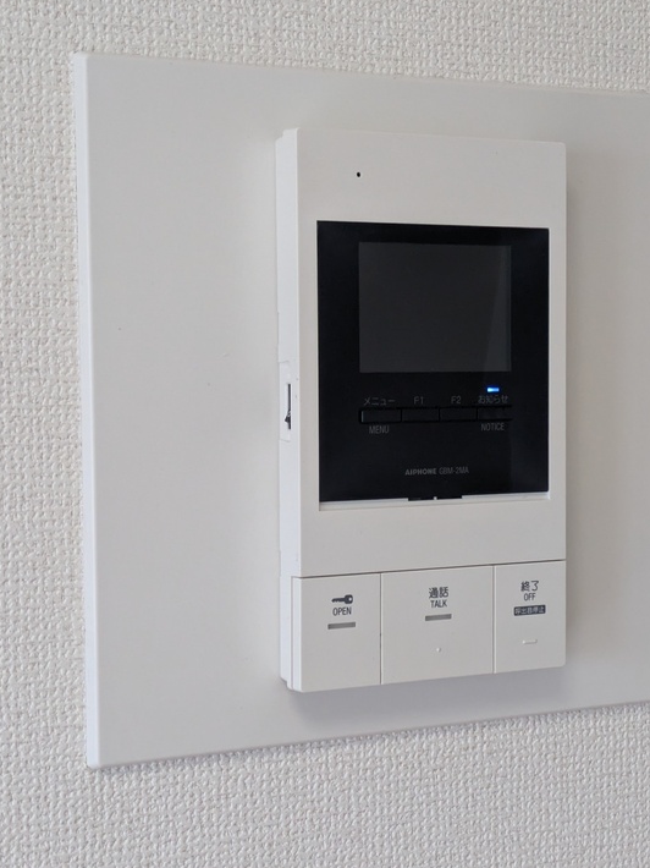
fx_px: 1729
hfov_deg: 21.2
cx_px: 420
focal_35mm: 69
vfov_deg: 28.2
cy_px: 432
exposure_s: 1/120
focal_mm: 5.43
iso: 268
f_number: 1.89
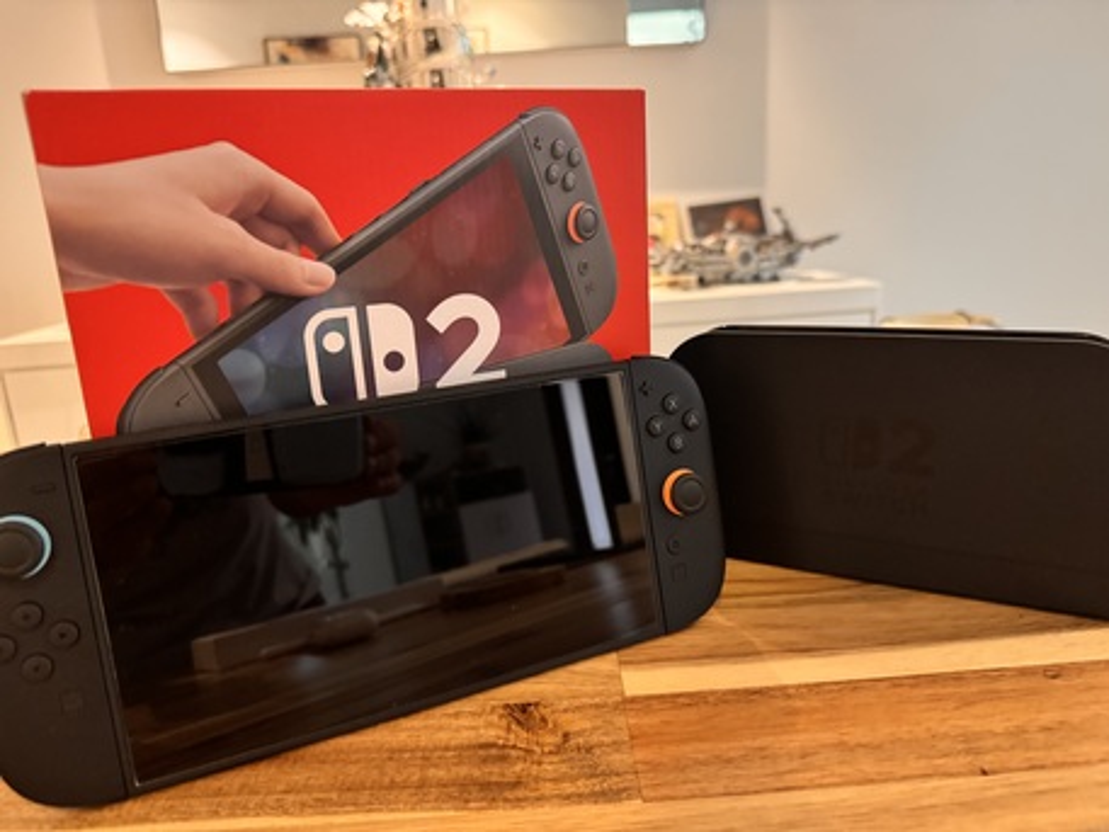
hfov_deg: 71.6
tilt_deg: -14.9
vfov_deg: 56.8
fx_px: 769
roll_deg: +3.0
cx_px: 554
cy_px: 416
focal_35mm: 24
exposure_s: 1/41
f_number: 1.78
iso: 800
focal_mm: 6.76
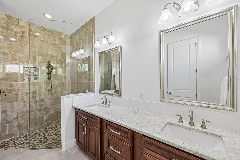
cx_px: 120
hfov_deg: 104.3
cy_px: 80
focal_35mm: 14
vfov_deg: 81.2
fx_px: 93
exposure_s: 1/60
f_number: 8
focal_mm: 14
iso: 400
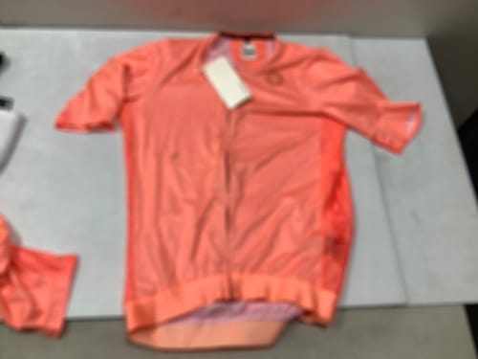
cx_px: 239
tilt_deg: -63.0
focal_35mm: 31
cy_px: 180
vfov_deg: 45.4
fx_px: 428
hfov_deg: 58.4
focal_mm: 3.3
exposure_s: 1/100
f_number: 2.4
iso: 40
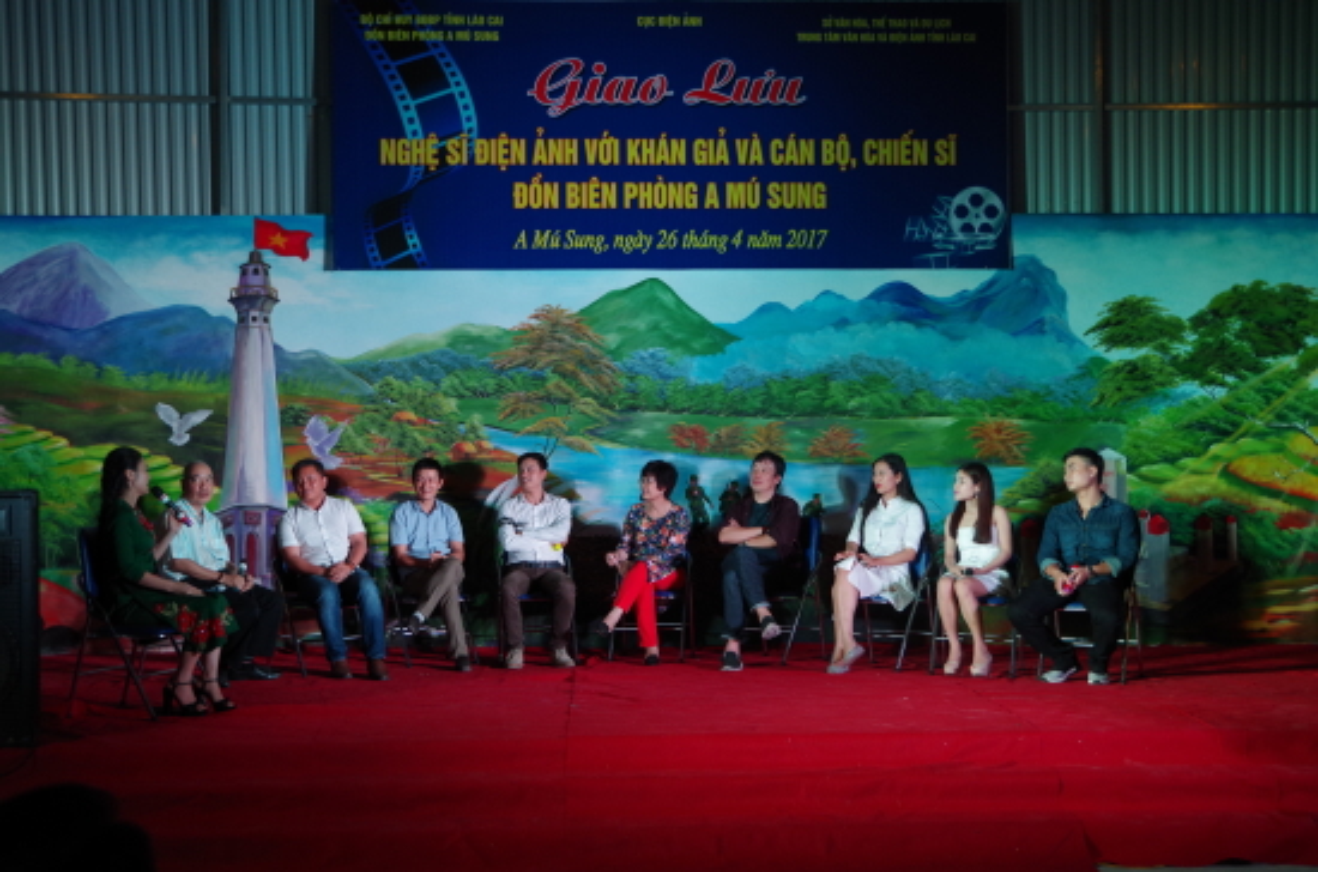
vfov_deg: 31.7
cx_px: 659
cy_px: 436
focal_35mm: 42
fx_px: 1534
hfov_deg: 46.5
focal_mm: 28
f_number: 4
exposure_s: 1/60
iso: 400
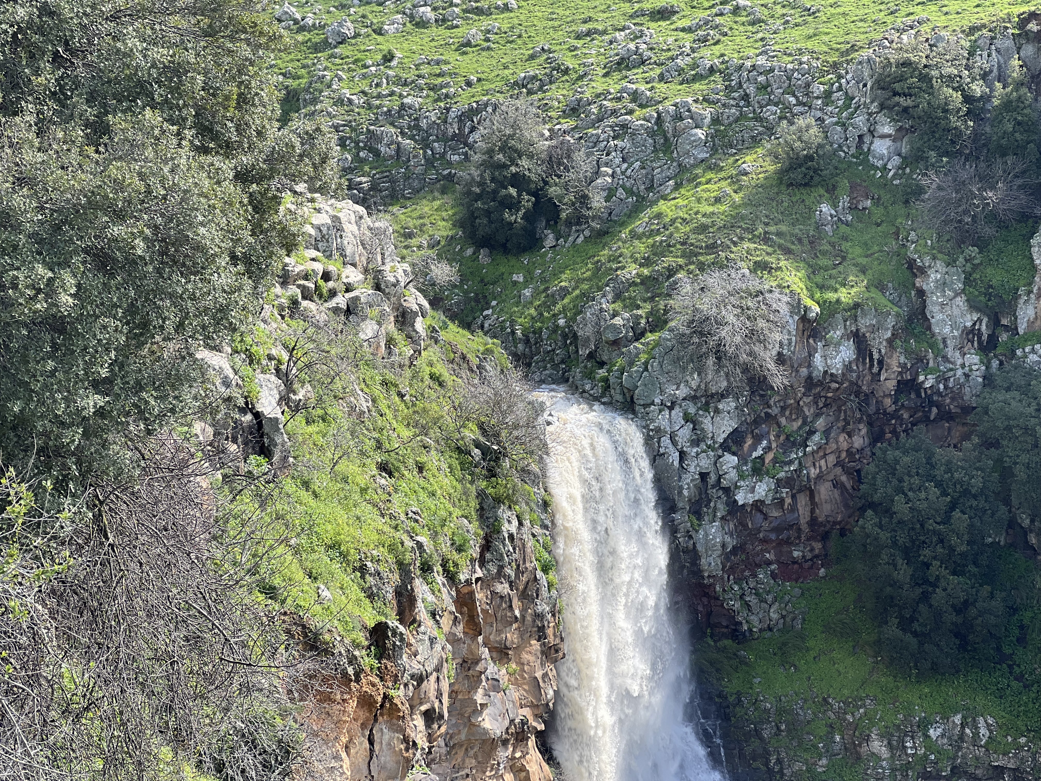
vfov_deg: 19.1
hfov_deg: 25.3
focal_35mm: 77
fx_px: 2316
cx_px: 520
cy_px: 390
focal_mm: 9
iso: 20
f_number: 2.8
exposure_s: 1/151
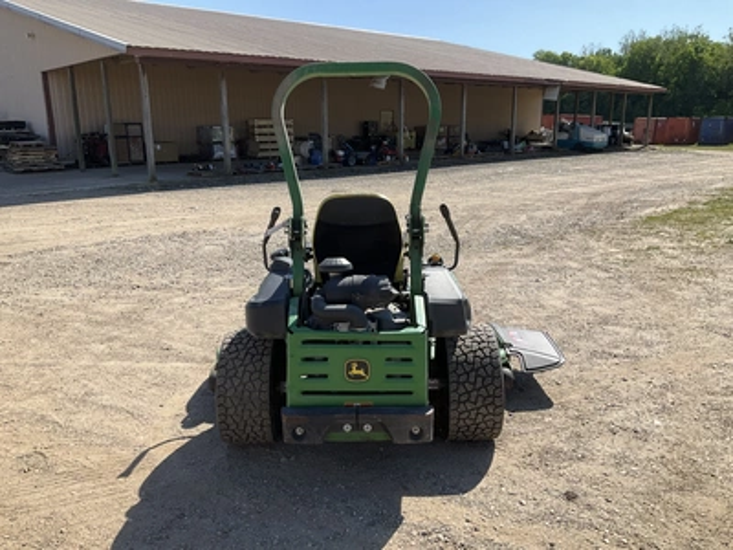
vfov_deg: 48.2
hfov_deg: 61.7
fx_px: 614
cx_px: 366
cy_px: 275
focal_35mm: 29
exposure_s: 1/1412
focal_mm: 3
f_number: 1.8
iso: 25
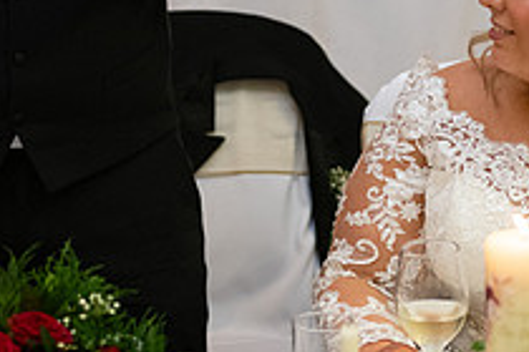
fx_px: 2513
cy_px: -87
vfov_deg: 7.9
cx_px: 282
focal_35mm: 171
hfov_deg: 12.0
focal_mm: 62
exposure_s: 1/160
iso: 1250
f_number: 3.5
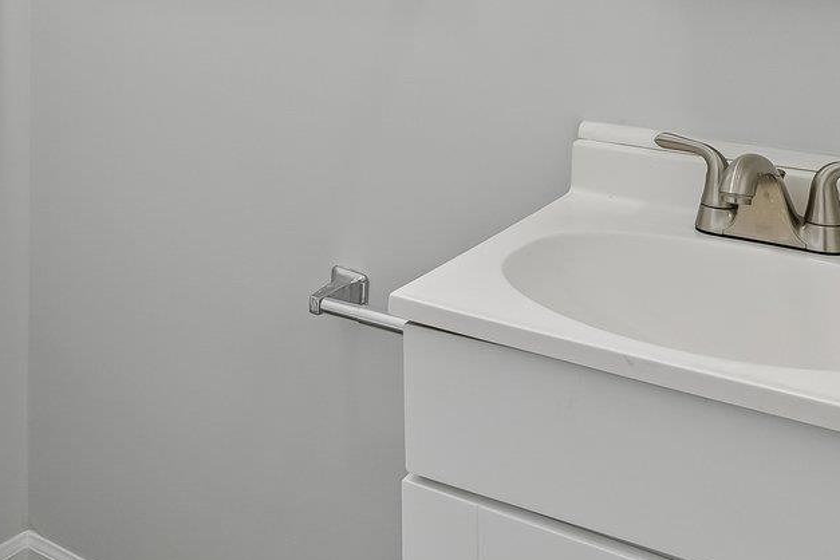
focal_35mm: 51
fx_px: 1181
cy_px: -137
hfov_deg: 39.0
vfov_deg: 23.9
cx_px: 328
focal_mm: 15.5
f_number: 8
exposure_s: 1/15
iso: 100
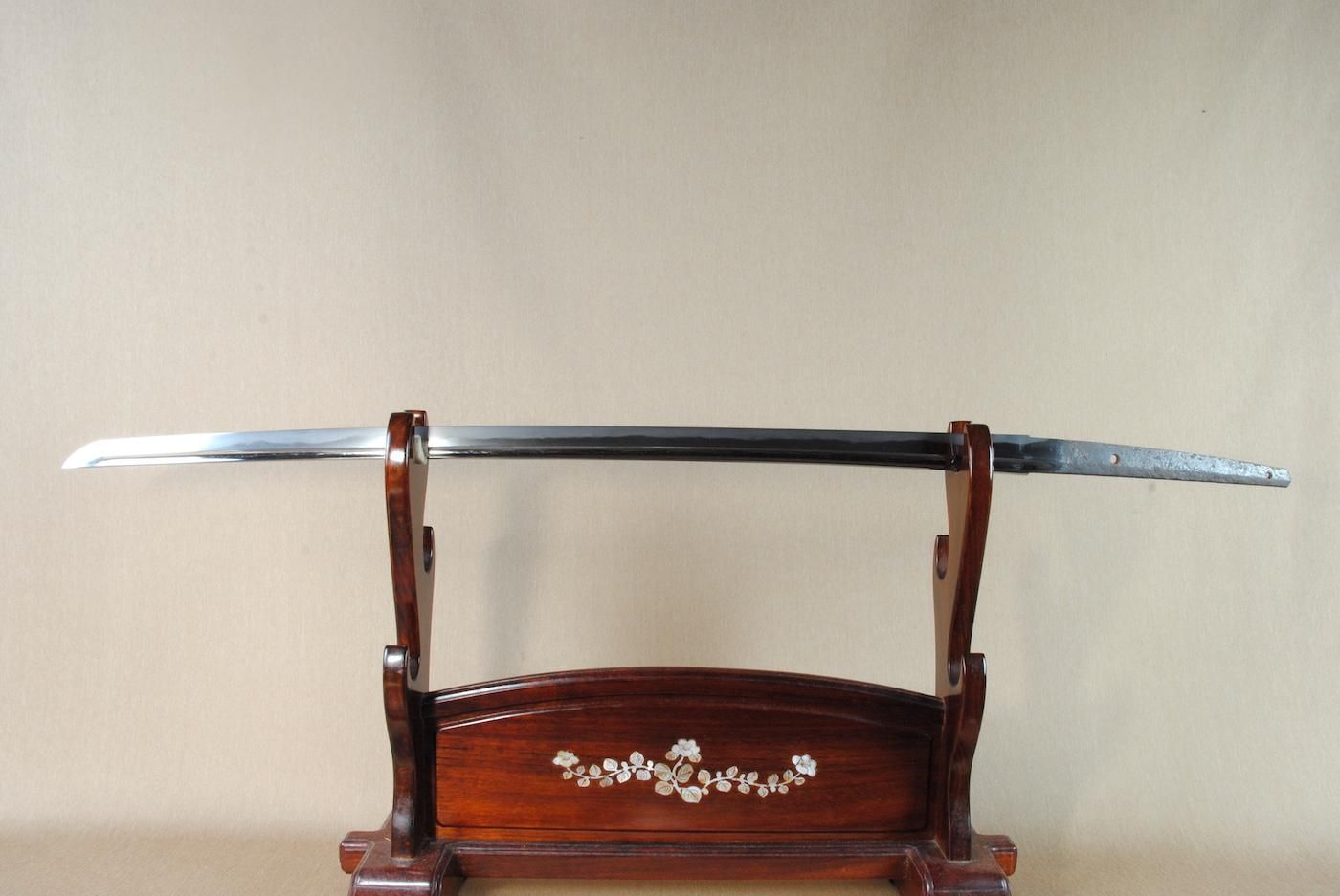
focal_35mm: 30
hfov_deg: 61.9
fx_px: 1118
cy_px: 448
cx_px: 670
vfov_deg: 43.7
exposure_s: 1/2
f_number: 11
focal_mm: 20
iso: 400
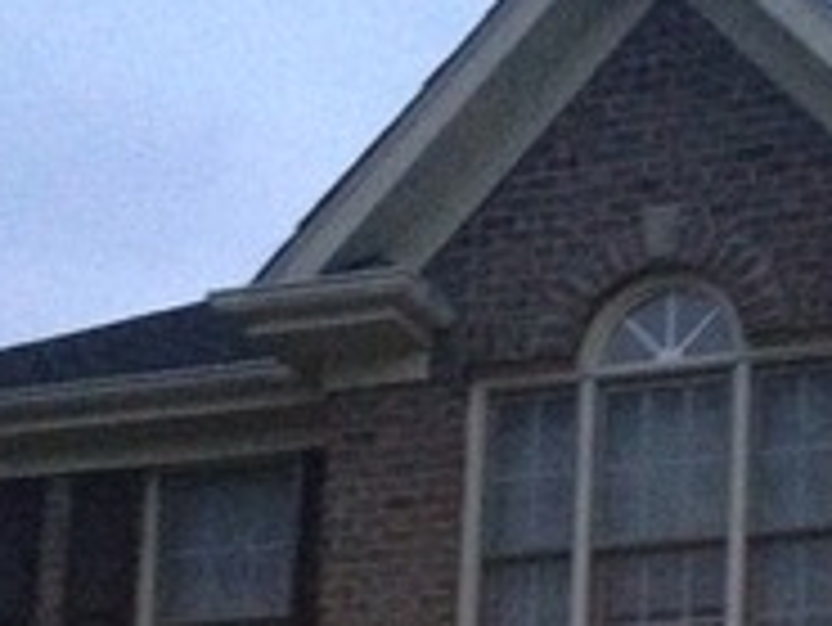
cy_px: 1027
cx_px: 917
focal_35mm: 114
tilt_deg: +8.3
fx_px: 2742
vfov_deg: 12.2
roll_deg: -0.3
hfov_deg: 16.7
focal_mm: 4.12
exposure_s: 1/16
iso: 800
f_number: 2.4
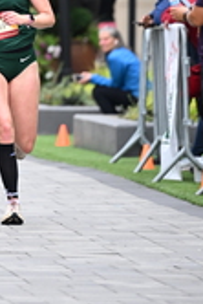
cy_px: -62
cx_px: -114
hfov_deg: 2.4
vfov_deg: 3.5
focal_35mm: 580
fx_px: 4895
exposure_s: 1/1600
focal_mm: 175
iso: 640
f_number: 2.8
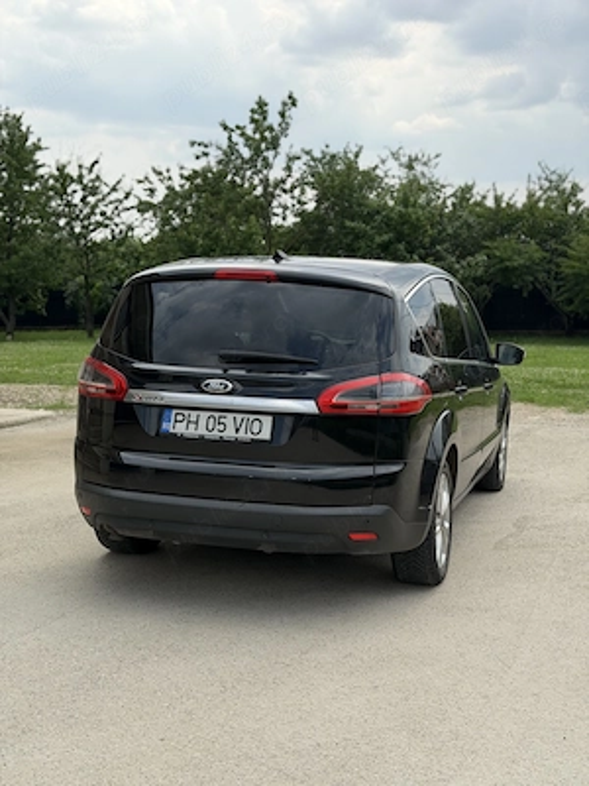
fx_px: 1089
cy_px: 393
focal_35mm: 48
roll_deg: -0.8
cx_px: 294
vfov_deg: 39.7
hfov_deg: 30.3
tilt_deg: -8.5
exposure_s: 1/4098
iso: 64
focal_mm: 6.76
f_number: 1.78
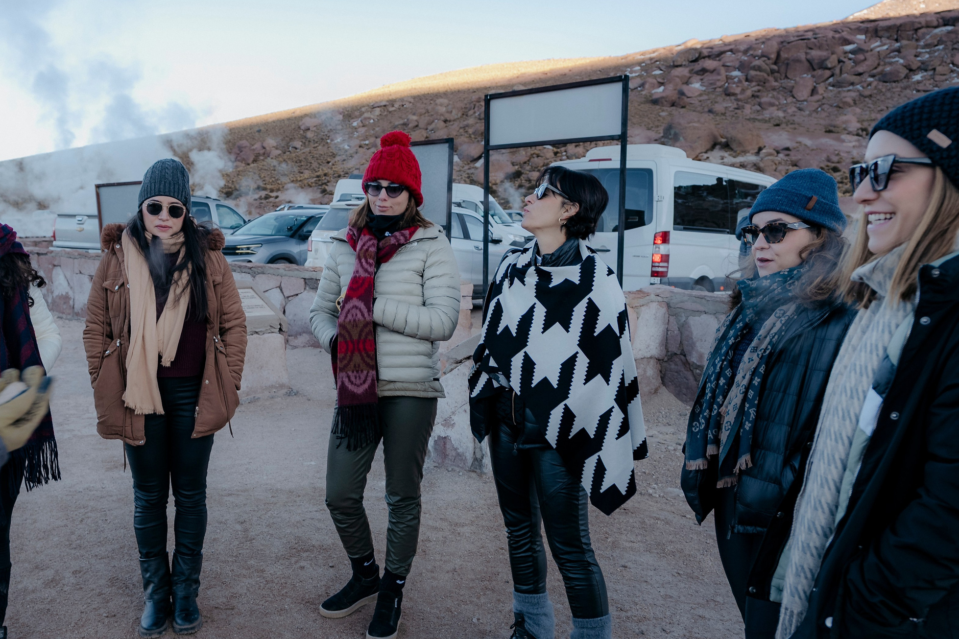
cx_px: 342
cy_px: 353
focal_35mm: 34
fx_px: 906
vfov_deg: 38.8
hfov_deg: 55.0
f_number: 4.5
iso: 200
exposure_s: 1/80
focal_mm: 26
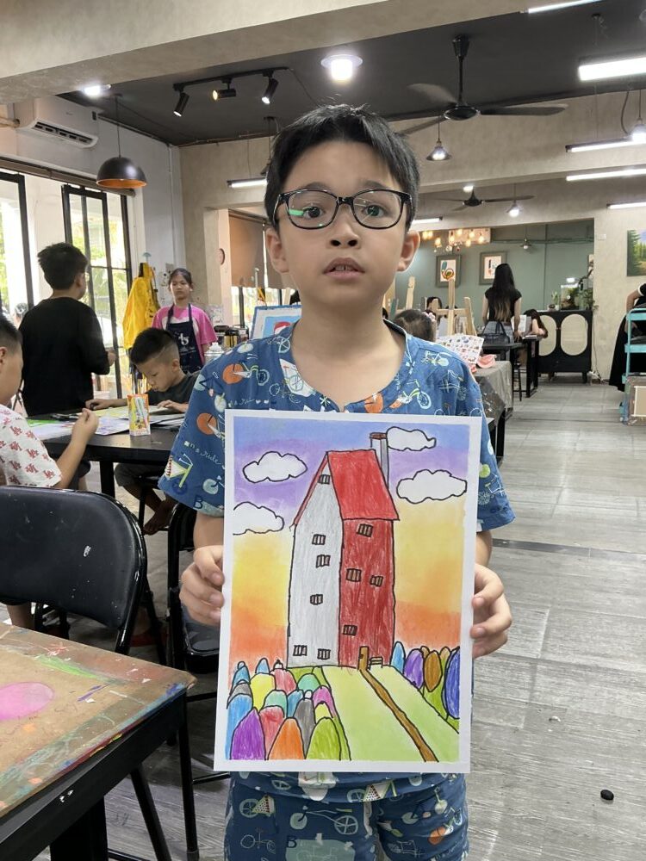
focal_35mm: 28
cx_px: 323
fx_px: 697
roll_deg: +1.1
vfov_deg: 63.4
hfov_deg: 49.7
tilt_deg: -10.6
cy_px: 430
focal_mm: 3
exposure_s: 1/50
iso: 50
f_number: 1.8
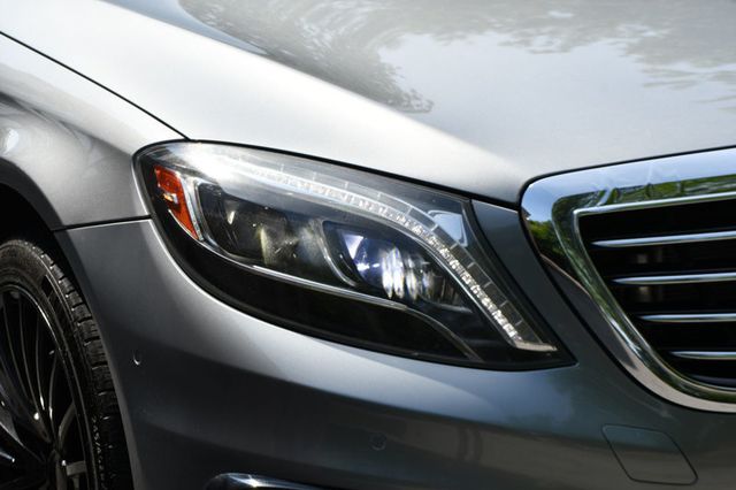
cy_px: 245
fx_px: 2758
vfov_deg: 10.1
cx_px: 368
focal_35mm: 135
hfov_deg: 15.2
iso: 110
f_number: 8
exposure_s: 1/250
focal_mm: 90
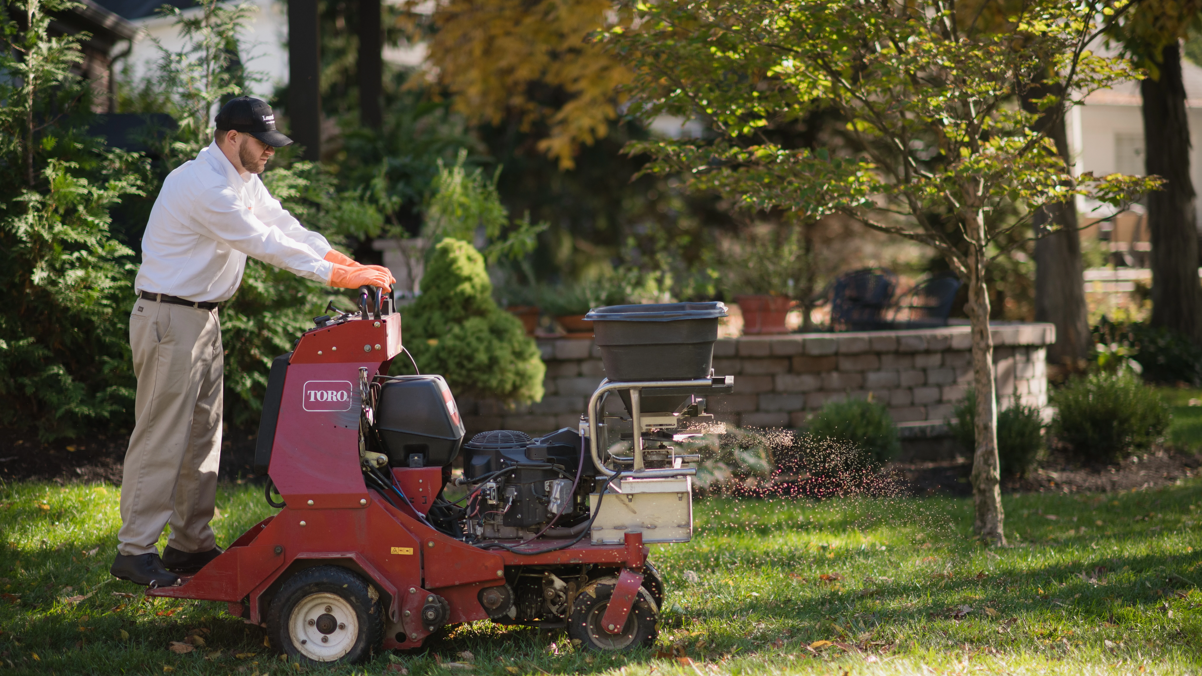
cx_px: 604
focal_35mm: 90
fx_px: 2868
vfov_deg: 13.4
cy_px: 398
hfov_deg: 23.7
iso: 125
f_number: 1.4
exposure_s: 1/1250
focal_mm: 85
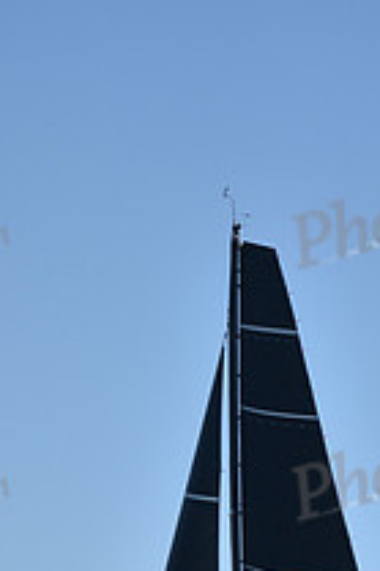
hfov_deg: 5.5
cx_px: 152
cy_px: 631
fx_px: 3965
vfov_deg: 8.2
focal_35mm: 250
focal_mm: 90
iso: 250
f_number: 3.2
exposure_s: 1/8000
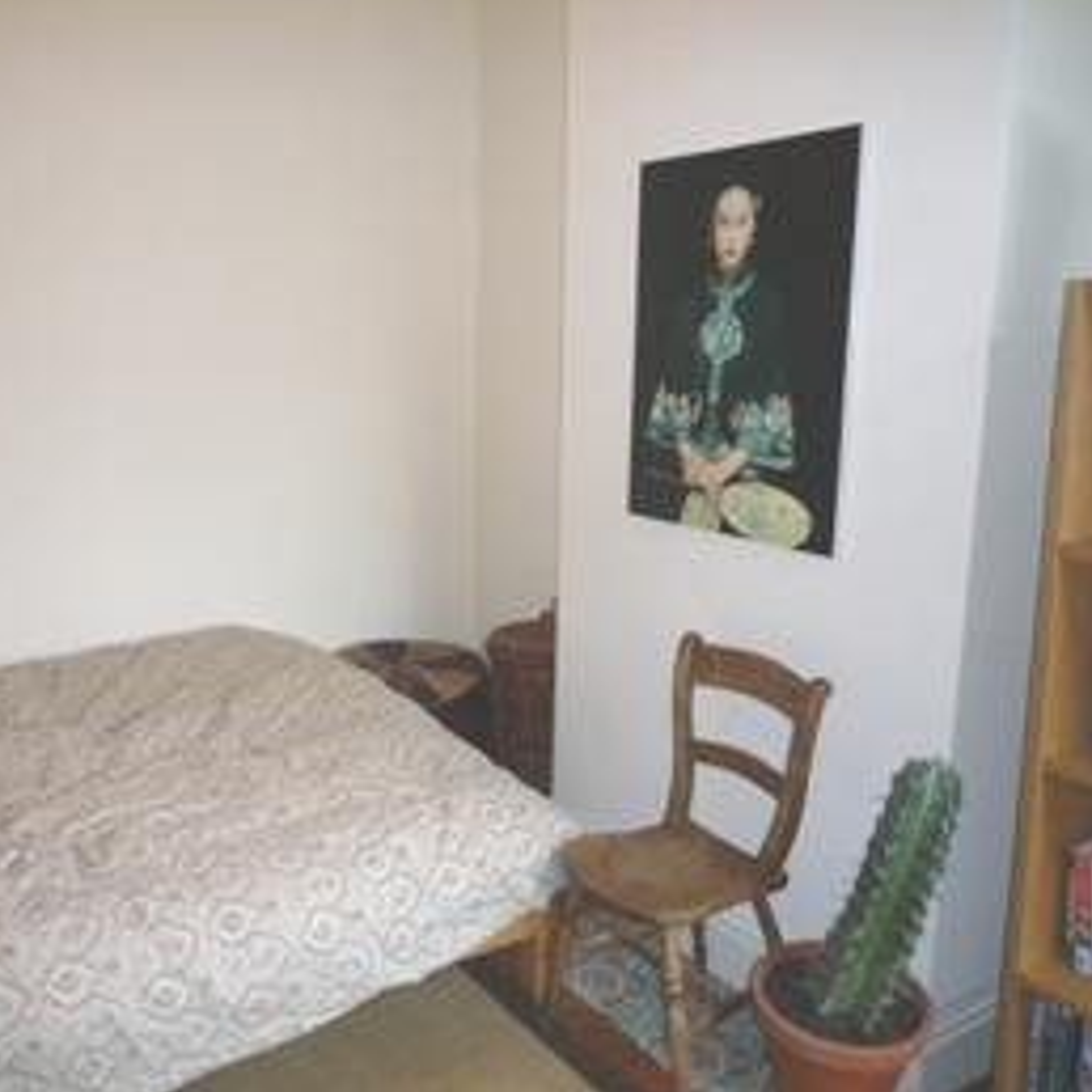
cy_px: 544
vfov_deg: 54.0
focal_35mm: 30
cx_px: 415
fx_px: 1071
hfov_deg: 53.5
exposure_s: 1/30
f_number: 2.8
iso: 100
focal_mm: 4.4
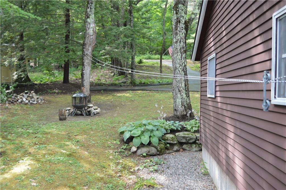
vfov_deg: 36.8
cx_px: 143
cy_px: 95
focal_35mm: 36
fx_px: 286
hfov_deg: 53.2
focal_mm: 24
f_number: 4
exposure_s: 1/60
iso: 400
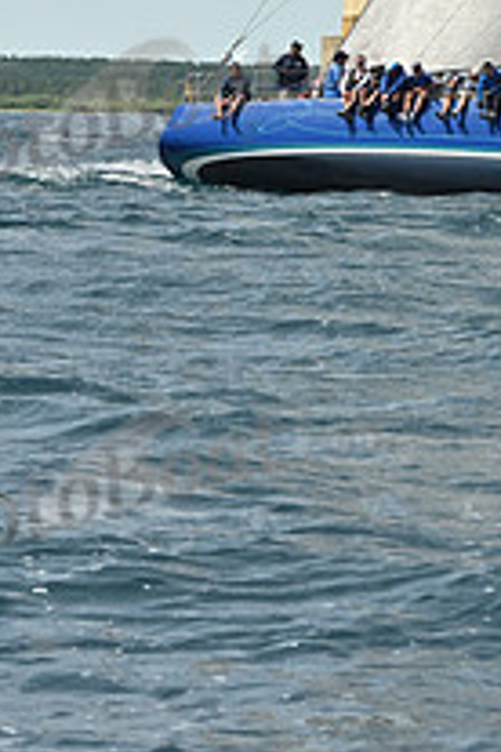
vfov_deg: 7.4
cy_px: -124
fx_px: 5740
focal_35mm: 275
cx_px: 572
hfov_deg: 5.0
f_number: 9
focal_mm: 98
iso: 320
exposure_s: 1/1250
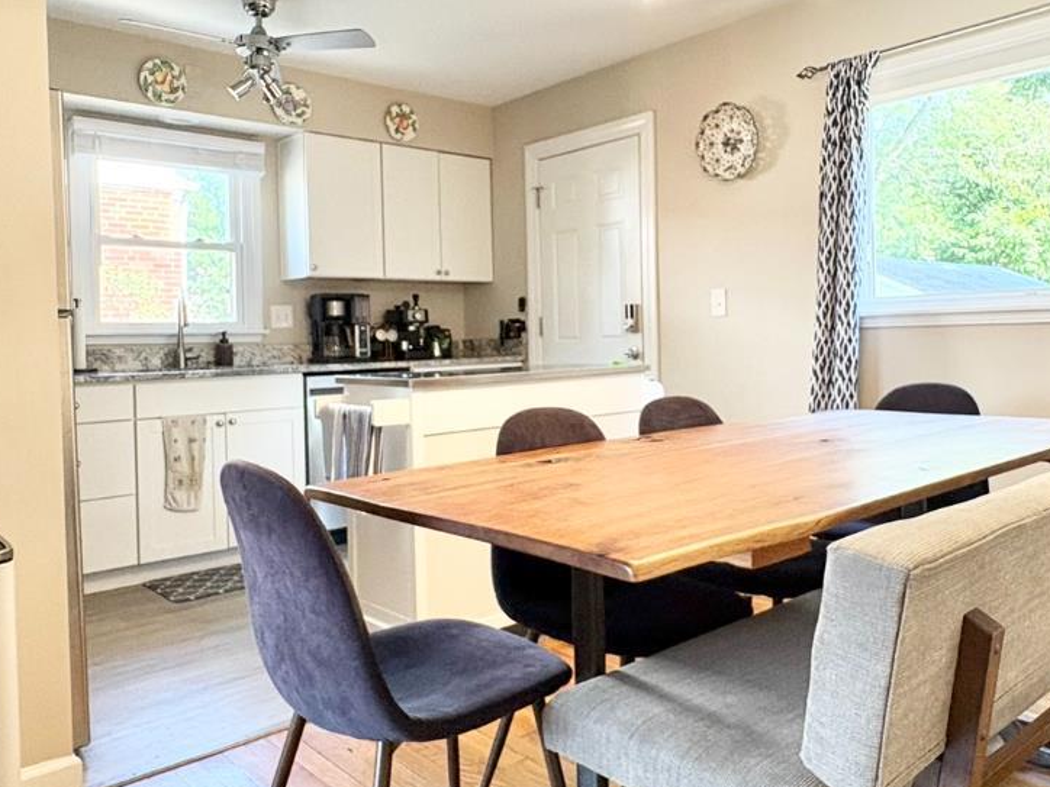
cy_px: 349
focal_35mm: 29
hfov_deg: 61.5
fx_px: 880
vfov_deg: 48.1
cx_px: 579
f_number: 2.2
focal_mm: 2.22
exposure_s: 1/120
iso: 320
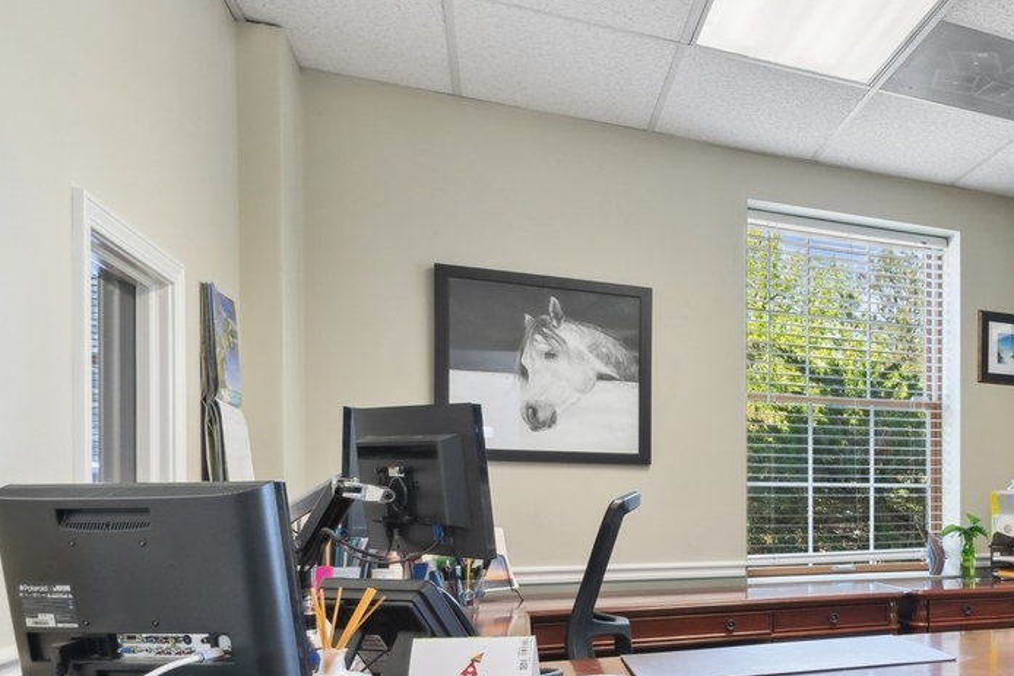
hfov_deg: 41.6
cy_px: 556
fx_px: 986
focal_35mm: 35
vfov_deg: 36.4
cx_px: 1147
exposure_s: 1/8
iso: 200
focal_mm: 15
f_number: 9.5
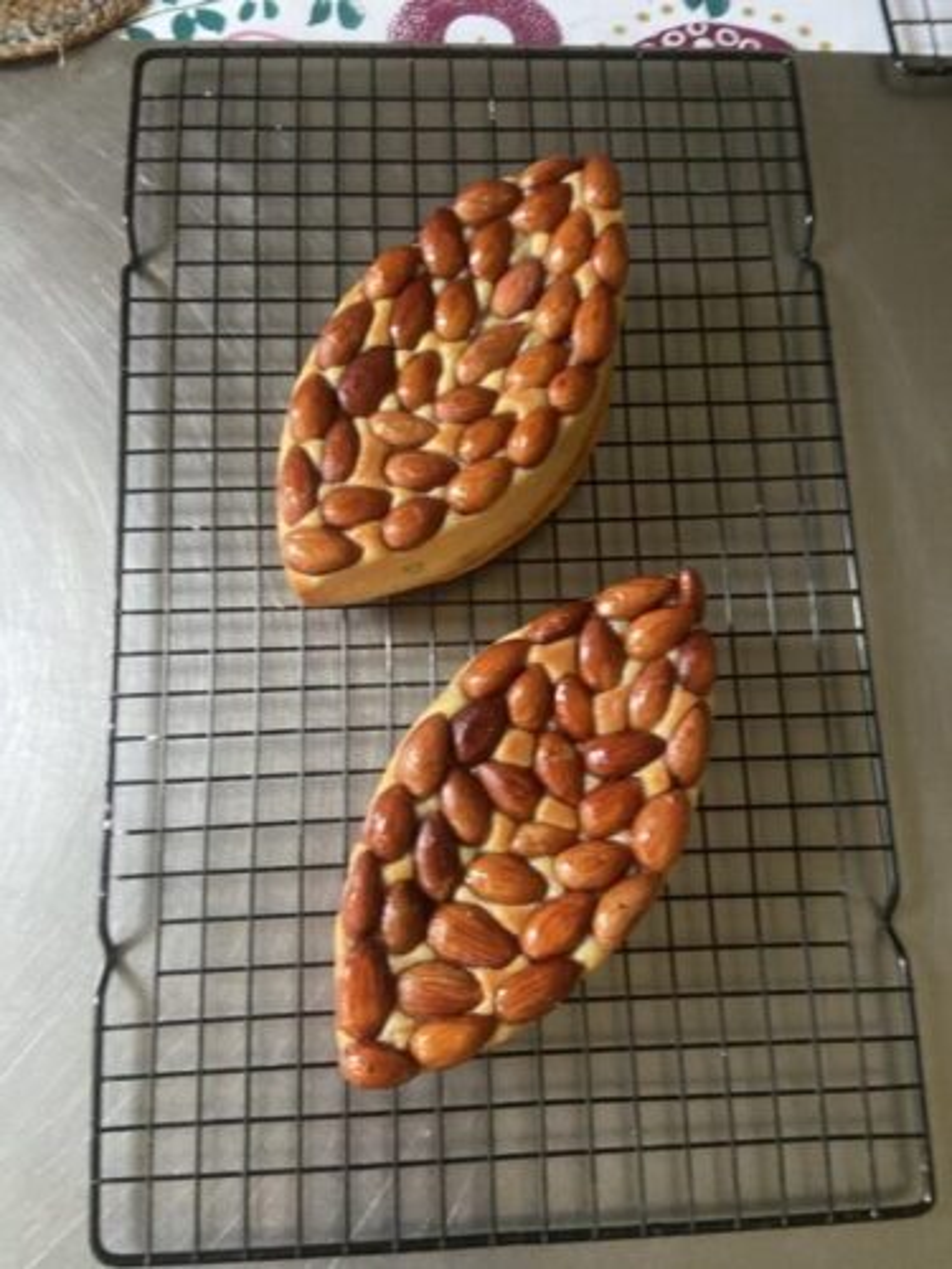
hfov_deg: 53.1
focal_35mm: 26
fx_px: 953
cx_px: 476
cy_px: 634
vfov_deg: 67.3
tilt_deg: -77.0
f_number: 1.8
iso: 640
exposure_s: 1/33
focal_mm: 4.25
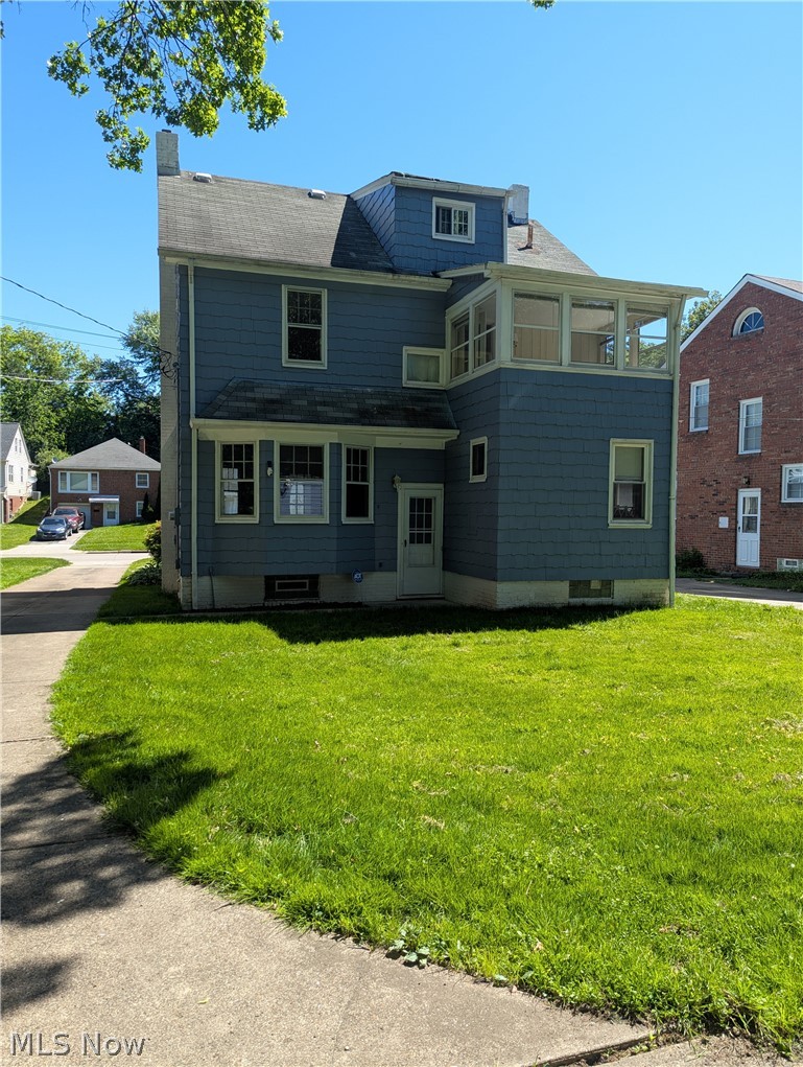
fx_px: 740
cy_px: 534
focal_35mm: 24
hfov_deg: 56.9
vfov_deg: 71.5
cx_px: 402
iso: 38
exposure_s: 1/647
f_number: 1.85
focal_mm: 6.81
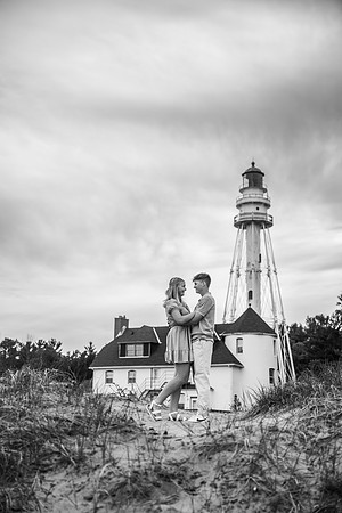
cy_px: 256
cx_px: 171
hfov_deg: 27.0
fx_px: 712
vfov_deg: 39.6
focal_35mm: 50
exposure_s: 1/1600
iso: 200
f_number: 2.8
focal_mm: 50
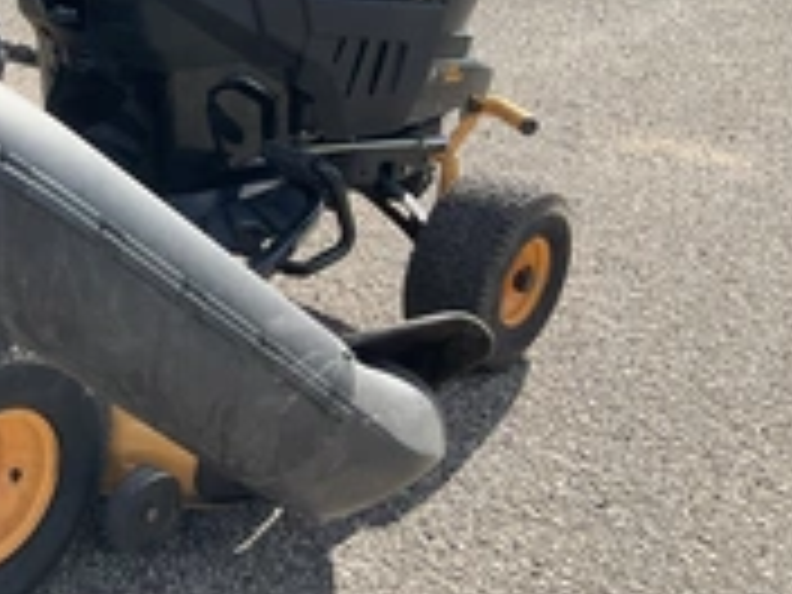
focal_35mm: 66
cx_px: -81
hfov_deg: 27.0
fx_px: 1510
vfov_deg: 22.1
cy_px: 180
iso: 25
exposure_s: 1/869
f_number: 1.8
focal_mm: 3
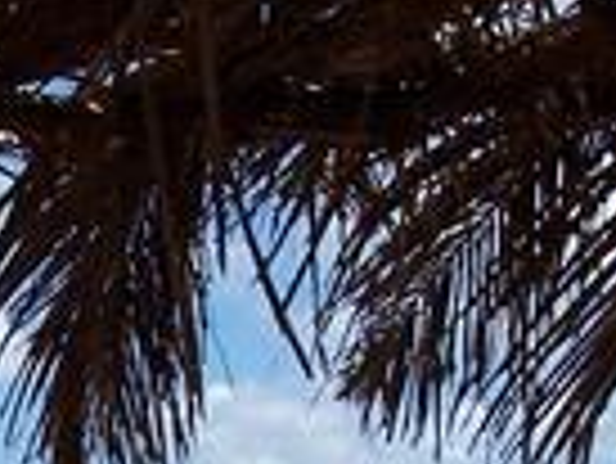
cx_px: -92
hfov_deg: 13.7
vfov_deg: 10.2
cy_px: 752
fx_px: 2494
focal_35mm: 140
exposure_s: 1/1000
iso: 80
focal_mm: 6
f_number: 4
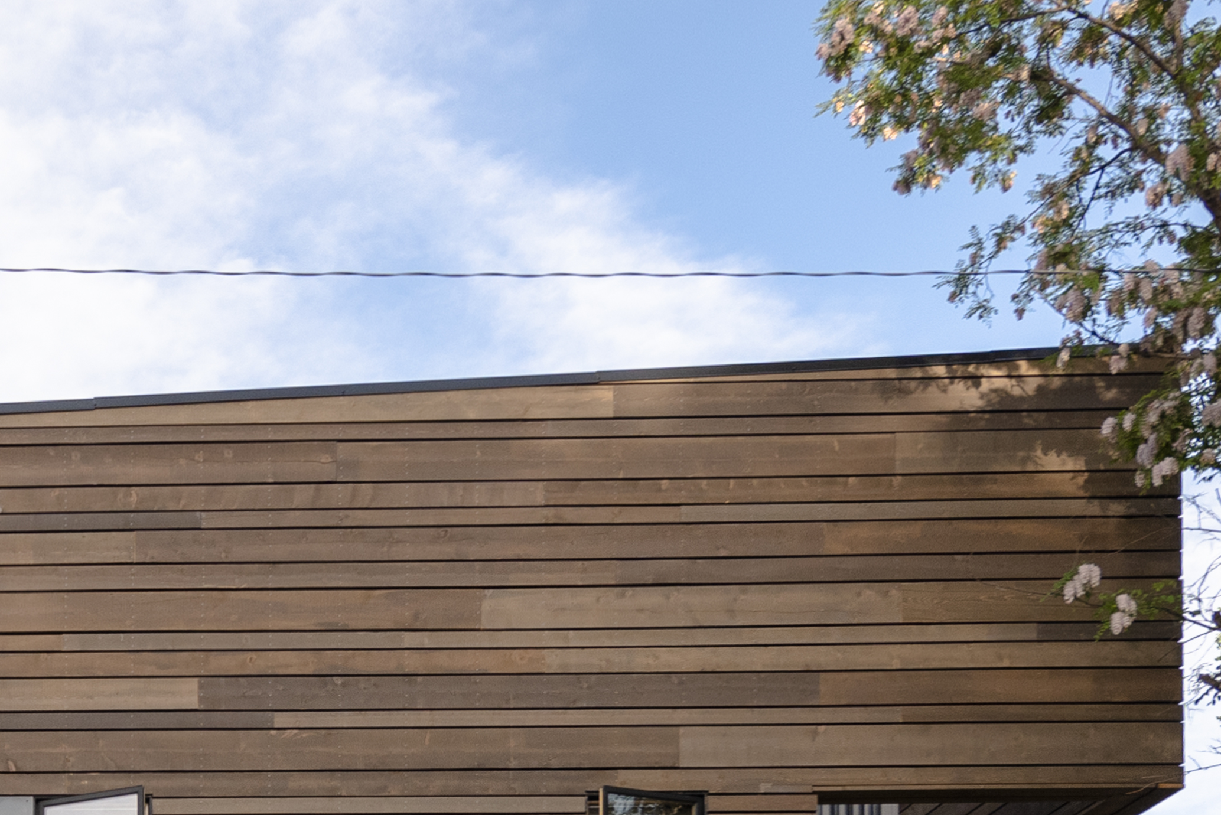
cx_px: -87
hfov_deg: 31.5
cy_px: 761
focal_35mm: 57
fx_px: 1934
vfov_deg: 23.1
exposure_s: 1/2000
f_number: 3.5
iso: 400
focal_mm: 20
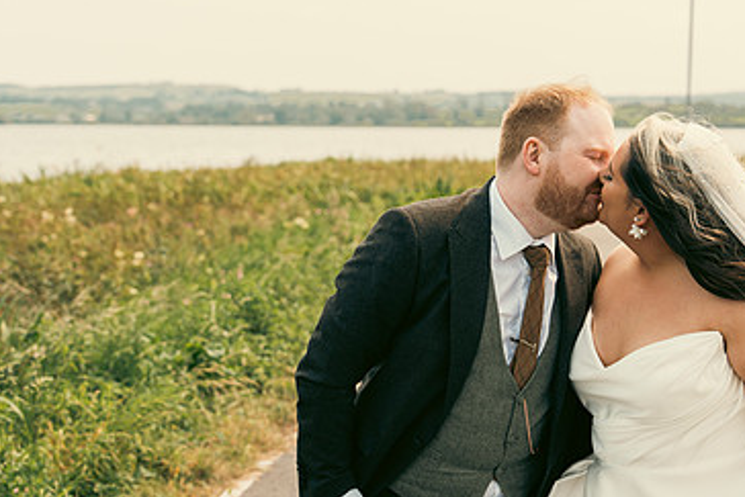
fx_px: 1615
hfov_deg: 25.8
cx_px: 530
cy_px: 336
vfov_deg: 17.5
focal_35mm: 78
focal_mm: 49
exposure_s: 1/500
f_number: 3.5
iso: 125
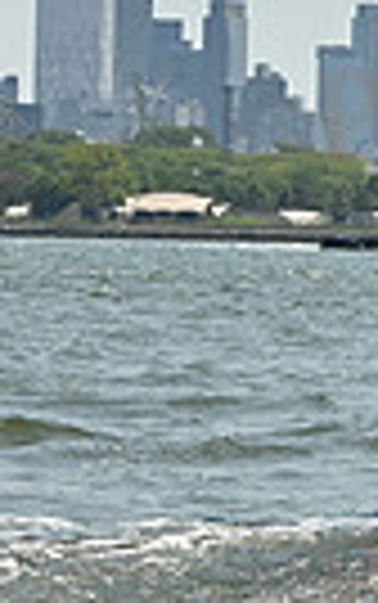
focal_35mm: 396
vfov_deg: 5.3
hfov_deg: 3.2
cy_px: 218
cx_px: 1188
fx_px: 6513
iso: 320
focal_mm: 90
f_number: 10
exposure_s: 1/1250
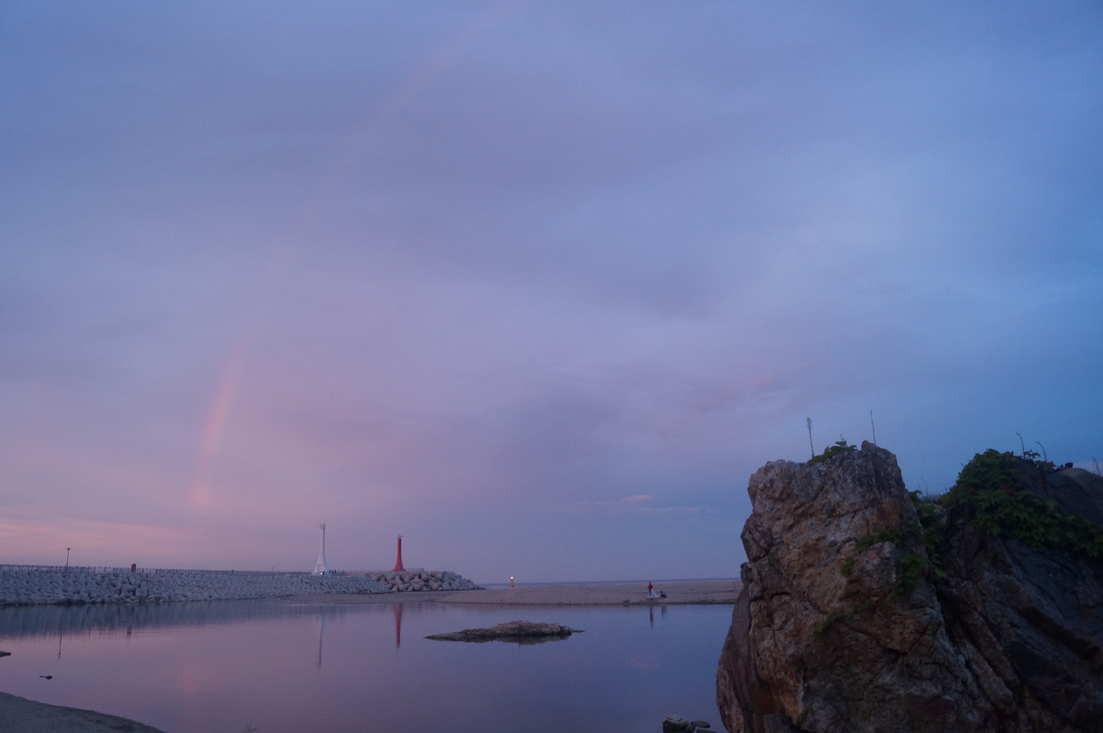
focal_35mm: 27
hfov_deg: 67.4
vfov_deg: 47.8
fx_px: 826
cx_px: 552
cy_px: 366
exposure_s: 1/60
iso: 640
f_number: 4
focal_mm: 18
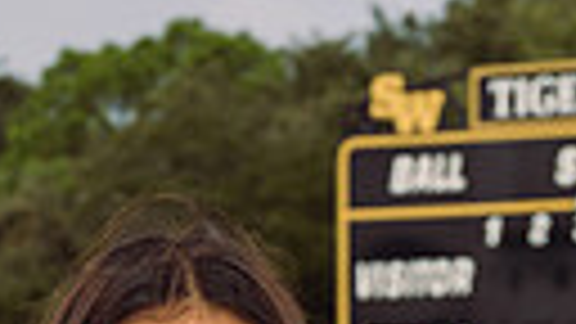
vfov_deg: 4.5
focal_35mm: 257
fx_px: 3925
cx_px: 220
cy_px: 972
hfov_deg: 8.4
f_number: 8
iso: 125
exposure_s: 1/200
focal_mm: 70
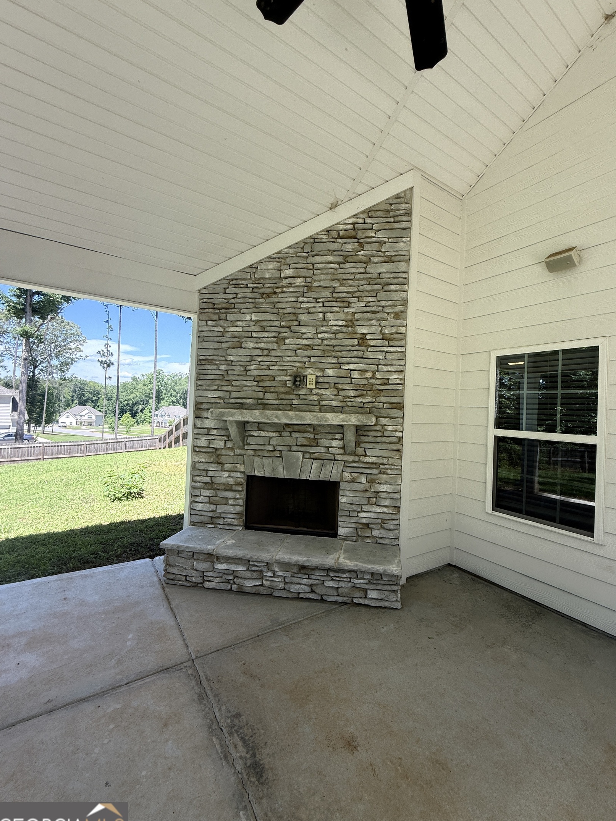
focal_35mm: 15
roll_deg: -1.5
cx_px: 326
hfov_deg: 81.7
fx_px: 356
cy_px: 406
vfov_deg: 98.2
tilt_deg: +2.1
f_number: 2.2
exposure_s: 1/300
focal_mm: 2.22
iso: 64
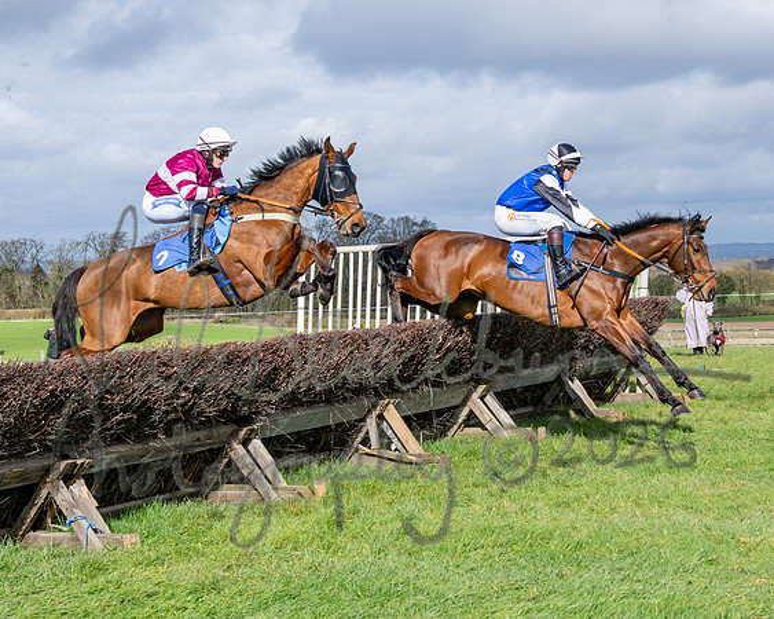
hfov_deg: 26.6
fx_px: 1622
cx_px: 548
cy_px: 258
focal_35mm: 71
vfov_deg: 21.6
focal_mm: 35
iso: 200
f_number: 4
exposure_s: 1/2000
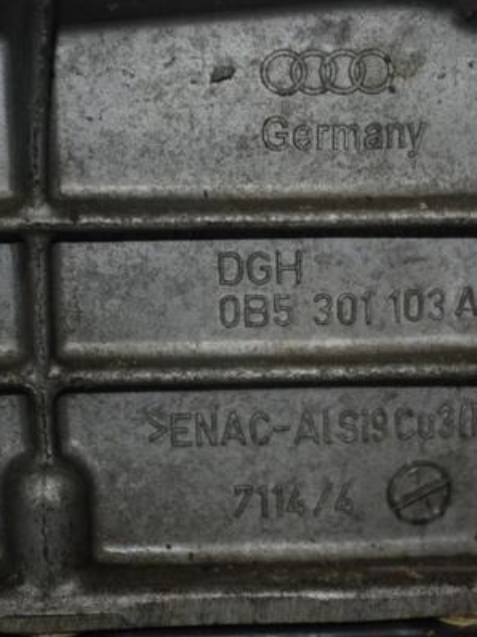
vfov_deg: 16.5
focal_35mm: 120
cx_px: 335
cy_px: 318
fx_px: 2202
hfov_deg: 12.3
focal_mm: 55
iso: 720
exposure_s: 1/60
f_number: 7.1
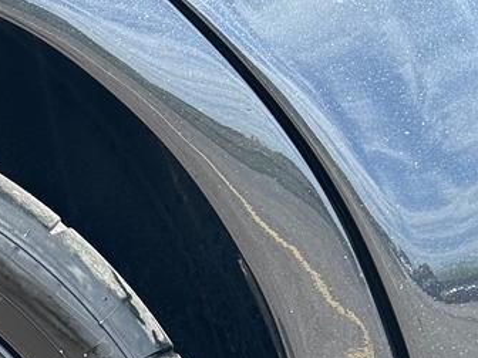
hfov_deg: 10.4
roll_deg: +1.6
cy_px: 671
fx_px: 2527
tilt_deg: -9.8
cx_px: -272
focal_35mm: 183
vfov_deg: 7.8
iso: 64
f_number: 1.78
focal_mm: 6.76
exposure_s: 1/739
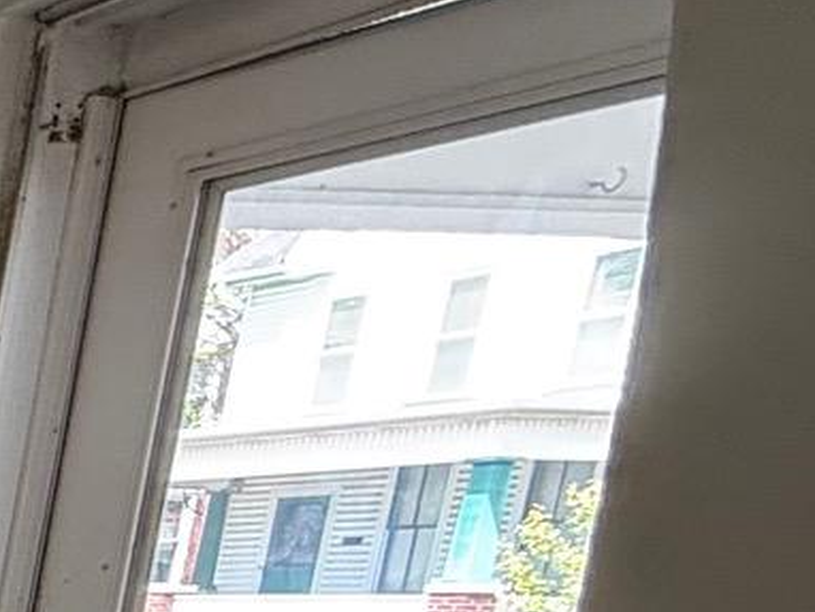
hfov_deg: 13.5
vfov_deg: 17.3
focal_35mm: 75
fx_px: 1767
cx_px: -1336
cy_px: 979
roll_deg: -1.2
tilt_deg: -12.1
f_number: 2.2
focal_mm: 2.22
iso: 250
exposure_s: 1/120
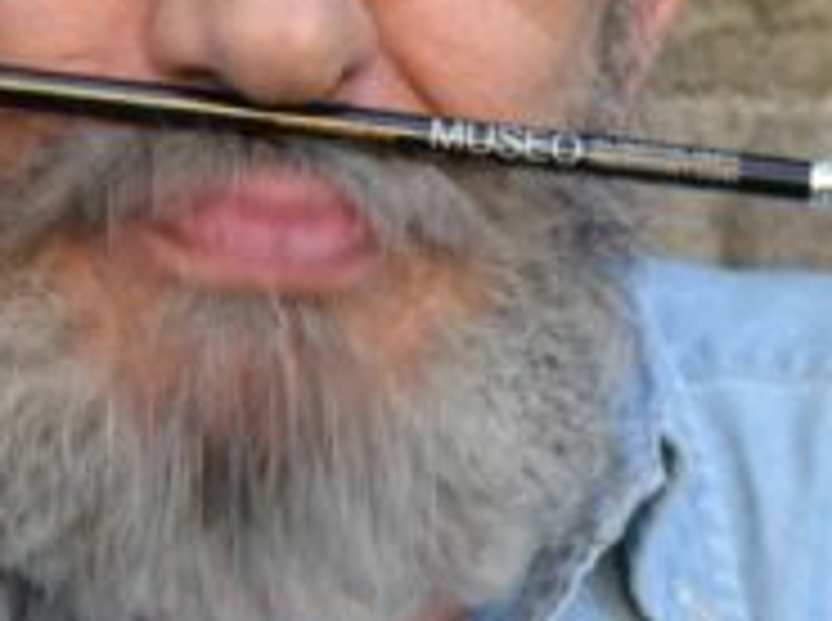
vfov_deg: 8.4
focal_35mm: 176
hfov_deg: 11.2
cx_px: 234
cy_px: 389
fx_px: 4222
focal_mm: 22
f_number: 5.6
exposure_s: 1/60
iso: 280
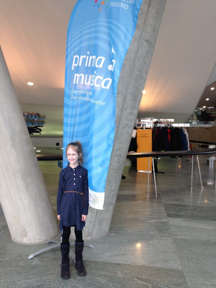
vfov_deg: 55.4
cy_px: 144
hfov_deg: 42.9
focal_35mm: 33
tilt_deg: -4.2
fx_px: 275
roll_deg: +1.2
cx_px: 108
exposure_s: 1/30
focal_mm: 4.12
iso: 50
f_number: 2.4
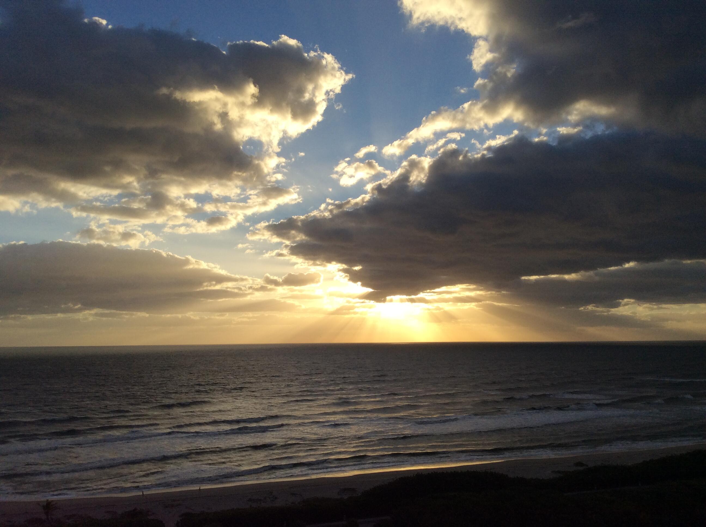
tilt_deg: +7.6
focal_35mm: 32
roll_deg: +1.6
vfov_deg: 44.1
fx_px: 652
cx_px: 353
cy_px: 264
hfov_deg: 56.9
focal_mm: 3.3
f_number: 2.4
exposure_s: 1/2203
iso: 32
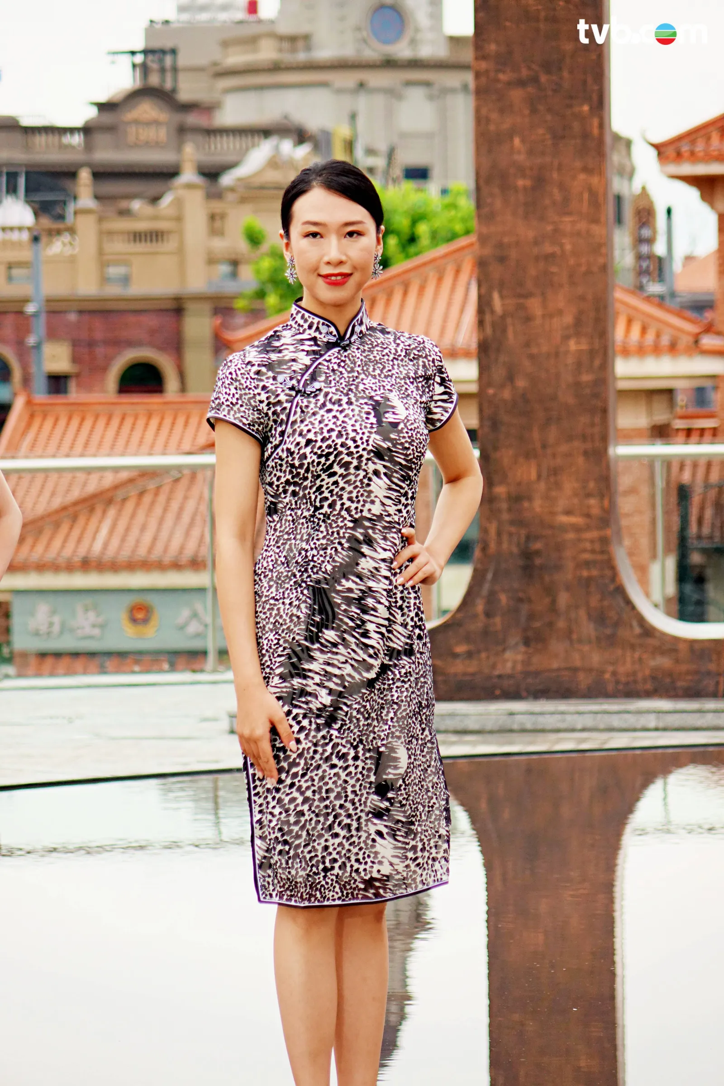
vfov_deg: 10.9
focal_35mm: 188
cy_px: 543
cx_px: 362
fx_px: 5671
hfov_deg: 7.3
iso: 160
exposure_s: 1/200
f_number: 2.8
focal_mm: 68.83
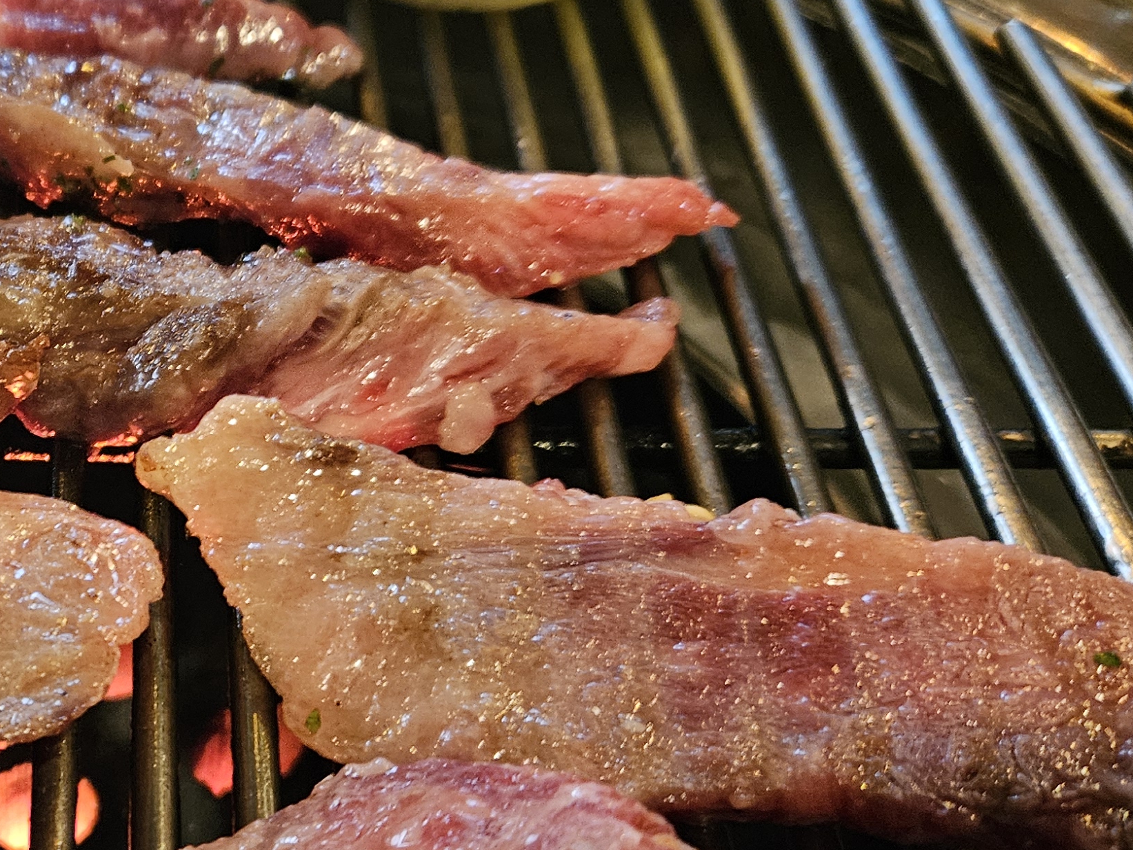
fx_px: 1833
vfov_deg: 26.1
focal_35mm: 56
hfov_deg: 31.0
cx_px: -75
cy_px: 468
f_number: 1.8
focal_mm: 5.4
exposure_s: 1/40
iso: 640
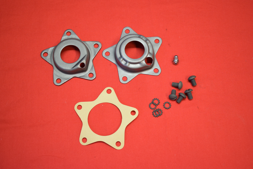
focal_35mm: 51
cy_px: 84
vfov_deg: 26.5
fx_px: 358
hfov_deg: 38.9
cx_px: 126
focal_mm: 34
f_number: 5
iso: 800
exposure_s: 1/60
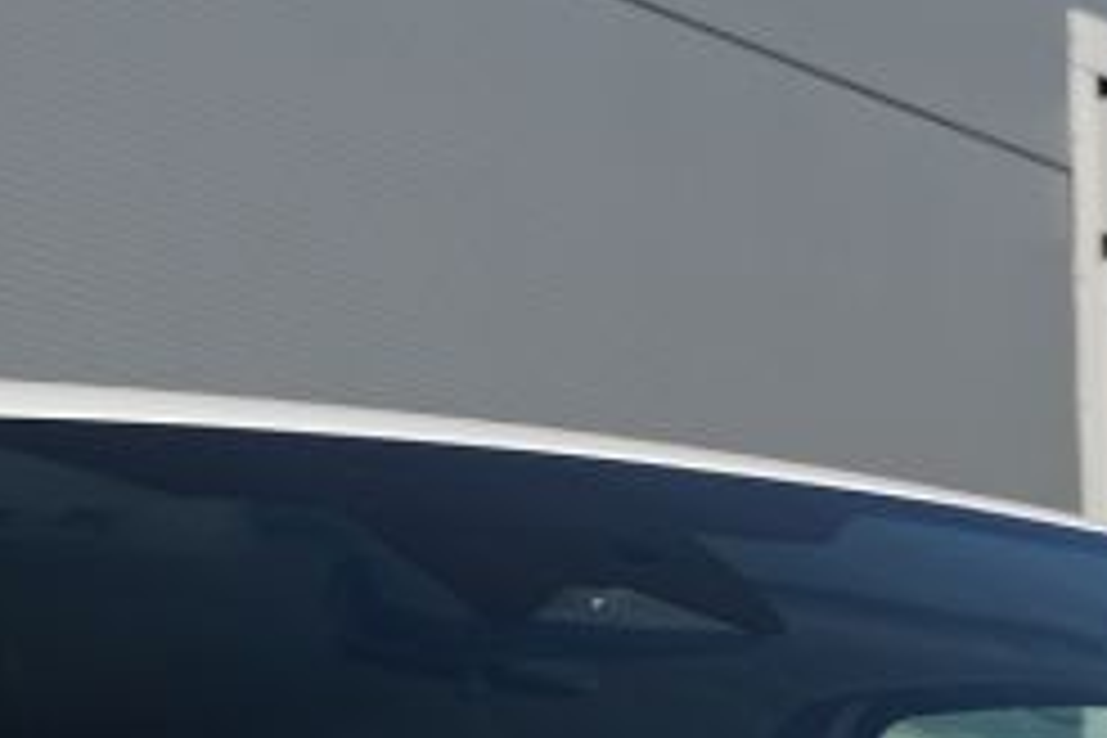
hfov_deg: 6.8
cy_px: 1876
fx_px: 9293
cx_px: 310
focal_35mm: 302
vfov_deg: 4.4
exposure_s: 1/400
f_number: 6.3
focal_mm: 46.5
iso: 100
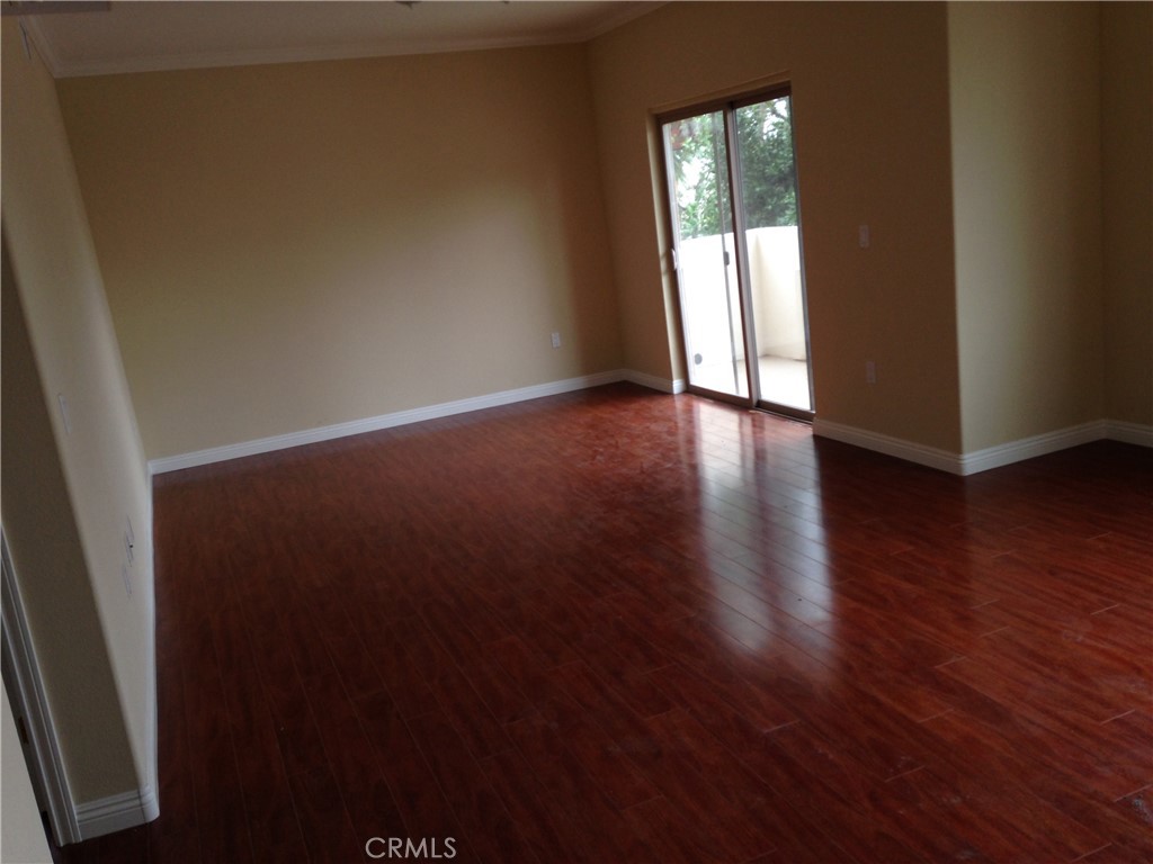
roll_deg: +7.1
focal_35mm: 33
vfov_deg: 42.9
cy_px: 432
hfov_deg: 55.4
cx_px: 576
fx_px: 1099
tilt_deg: -13.4
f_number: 2.4
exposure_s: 1/31
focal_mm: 4.12
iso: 50
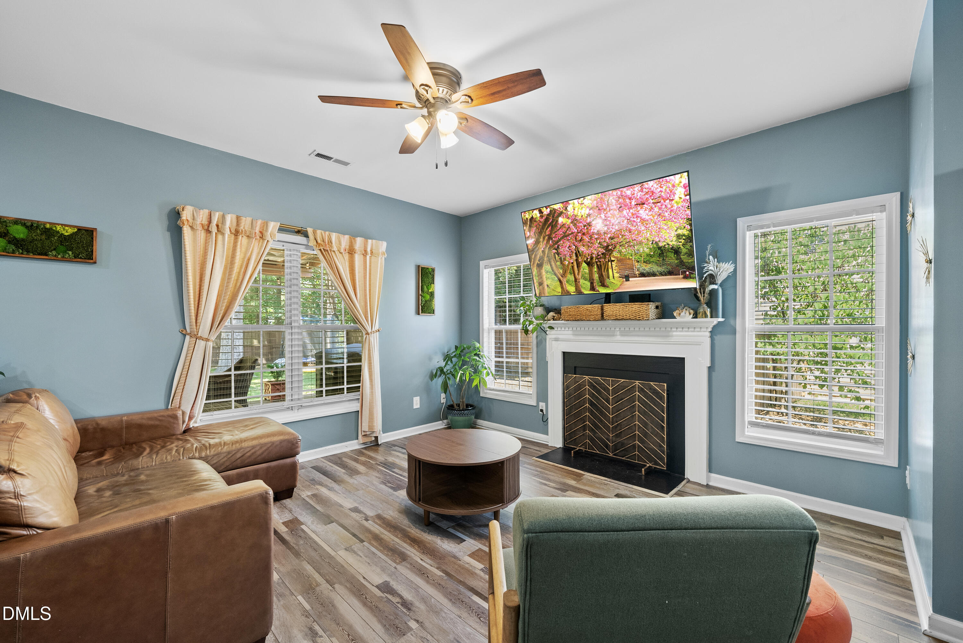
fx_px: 375
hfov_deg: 104.2
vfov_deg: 81.3
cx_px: 482
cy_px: 322
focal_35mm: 14
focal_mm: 14
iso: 800
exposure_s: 1/6
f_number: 7.1
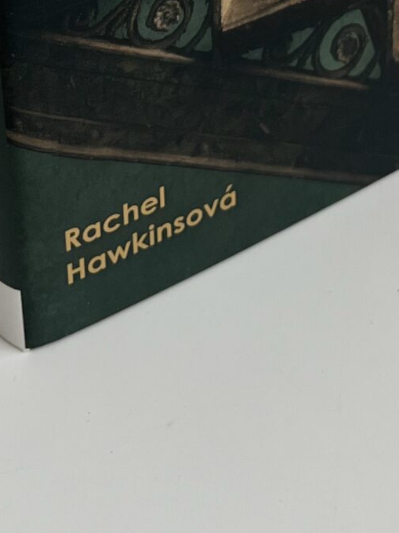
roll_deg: +1.0
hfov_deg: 15.1
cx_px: 266
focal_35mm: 98
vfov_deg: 17.7
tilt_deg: -22.6
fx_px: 1507
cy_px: -299
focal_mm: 5.1
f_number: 1.6
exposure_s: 1/122
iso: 64
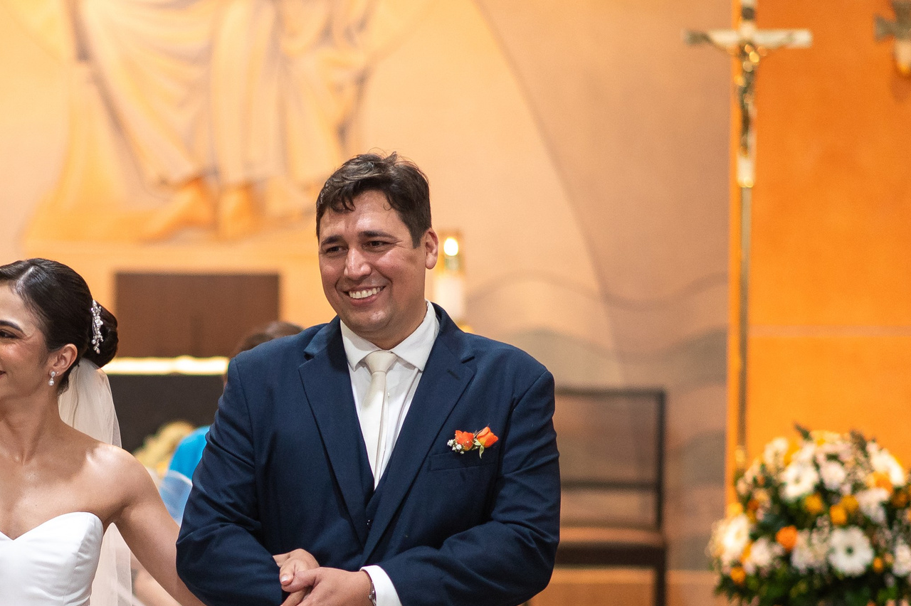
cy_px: 549
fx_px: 4300
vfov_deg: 8.0
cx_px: 107
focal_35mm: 170
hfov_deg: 12.0
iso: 2500
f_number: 2
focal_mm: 85
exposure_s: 1/250
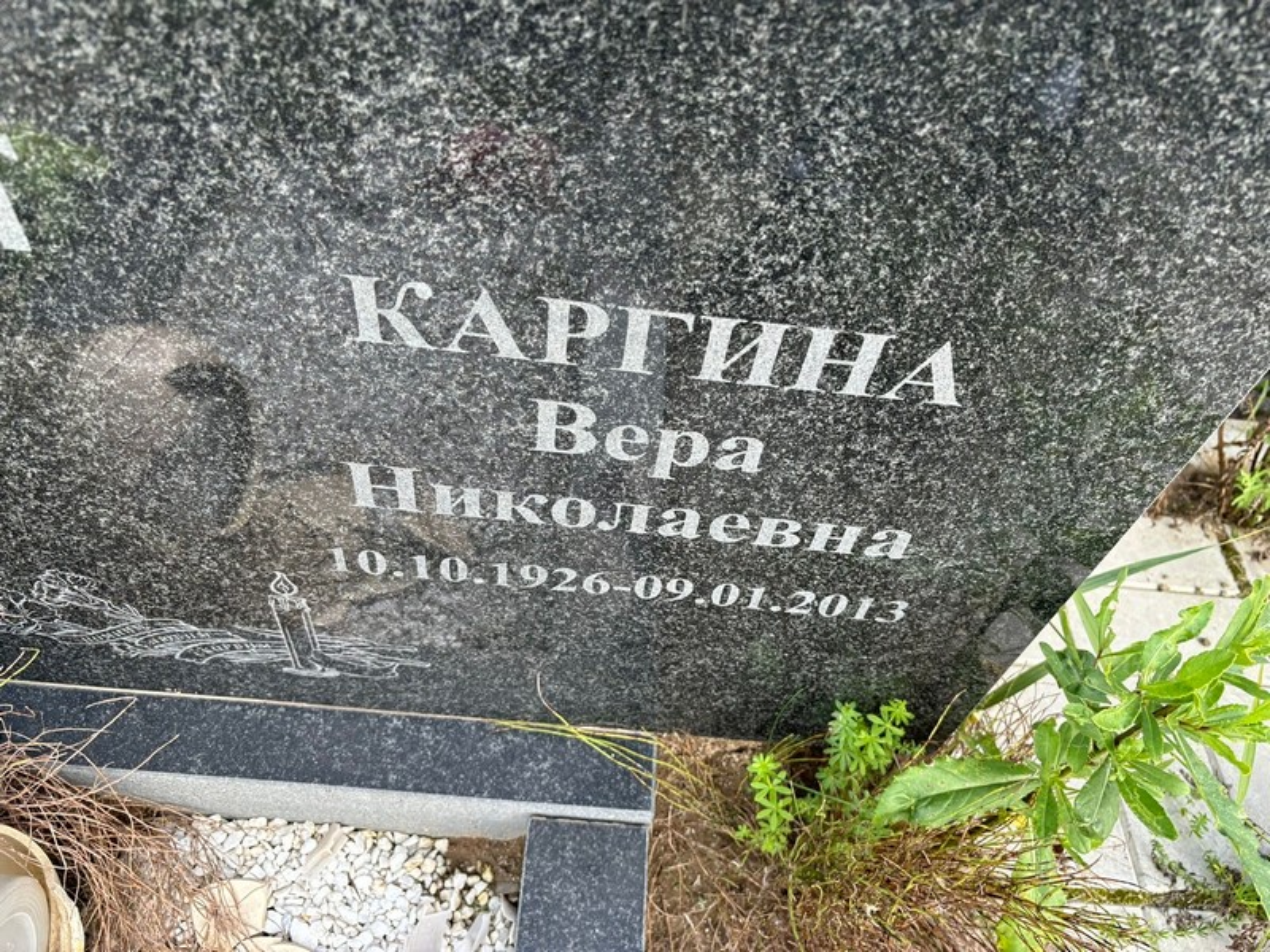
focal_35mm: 26
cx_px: 635
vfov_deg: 53.1
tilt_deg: -52.7
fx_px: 954
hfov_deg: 67.3
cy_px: 476
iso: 50
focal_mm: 5.96
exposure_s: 1/385
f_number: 1.6
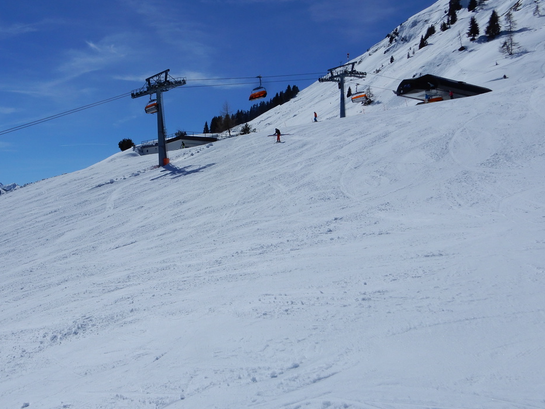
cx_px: 173
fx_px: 519
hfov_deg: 54.0
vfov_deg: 42.8
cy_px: 172
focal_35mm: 33
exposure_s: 1/1600
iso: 80
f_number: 6.3
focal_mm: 4.3
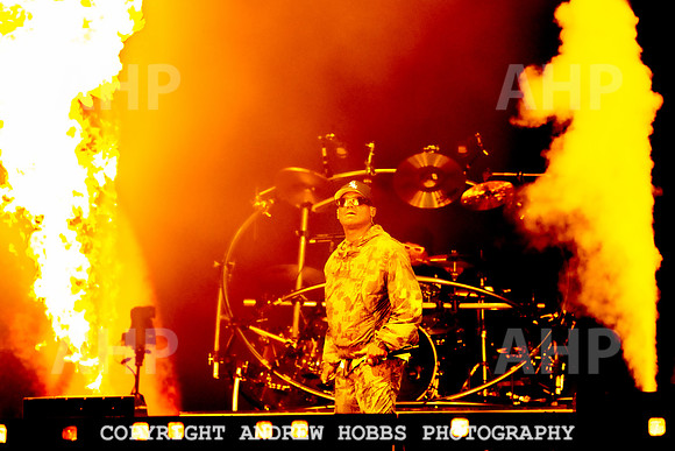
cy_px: 238
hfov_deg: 15.8
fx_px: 2429
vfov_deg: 10.6
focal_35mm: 130
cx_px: 372
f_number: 2.8
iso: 2500
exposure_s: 1/1250
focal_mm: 116
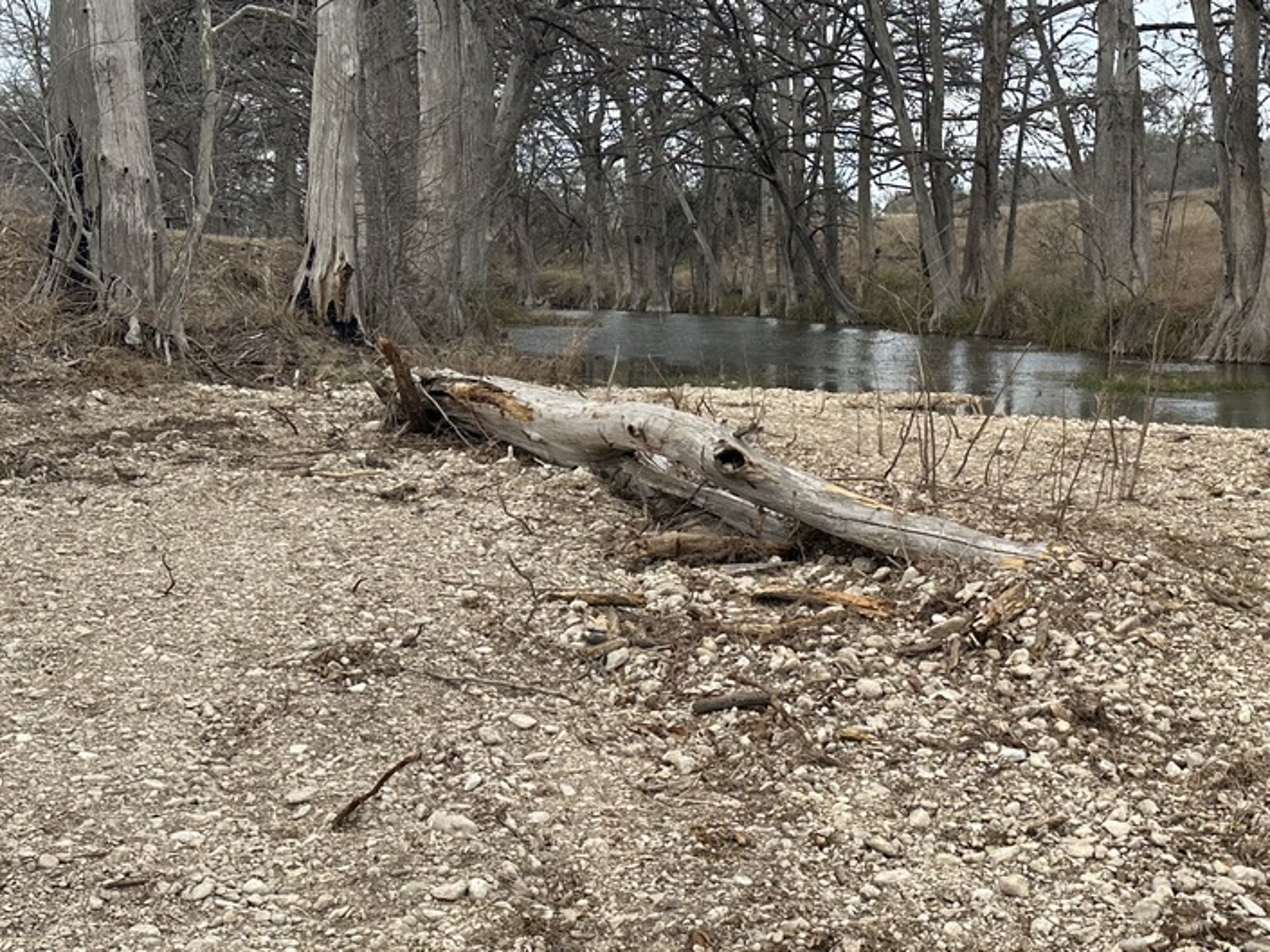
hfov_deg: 37.6
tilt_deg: -4.1
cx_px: 1002
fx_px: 1798
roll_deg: -0.3
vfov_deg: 29.7
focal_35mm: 49
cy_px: 428
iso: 80
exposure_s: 1/2525
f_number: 1.78
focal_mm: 6.86
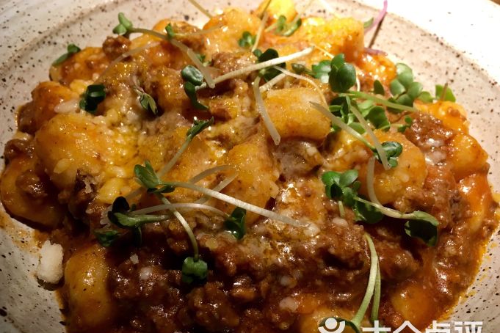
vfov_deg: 42.3
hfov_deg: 60.3
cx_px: 245
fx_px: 431
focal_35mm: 31
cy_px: 181
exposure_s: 1/33
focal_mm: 4.15
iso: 32
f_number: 2.2
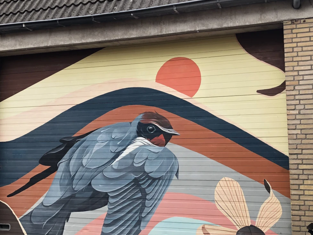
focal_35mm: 43
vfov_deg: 33.6
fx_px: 389
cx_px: 161
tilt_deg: +9.3
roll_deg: +0.0
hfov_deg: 43.8
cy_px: 119
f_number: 1.8
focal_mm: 4
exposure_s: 1/378
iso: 20
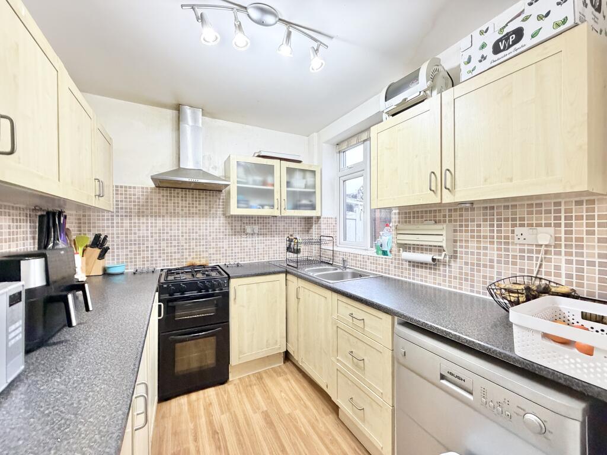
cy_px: 228
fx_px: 245
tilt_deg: -0.5
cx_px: 304
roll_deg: -0.2
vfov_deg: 85.7
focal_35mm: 14
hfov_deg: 102.1
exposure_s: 1/50
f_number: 2.2
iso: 500
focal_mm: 2.22
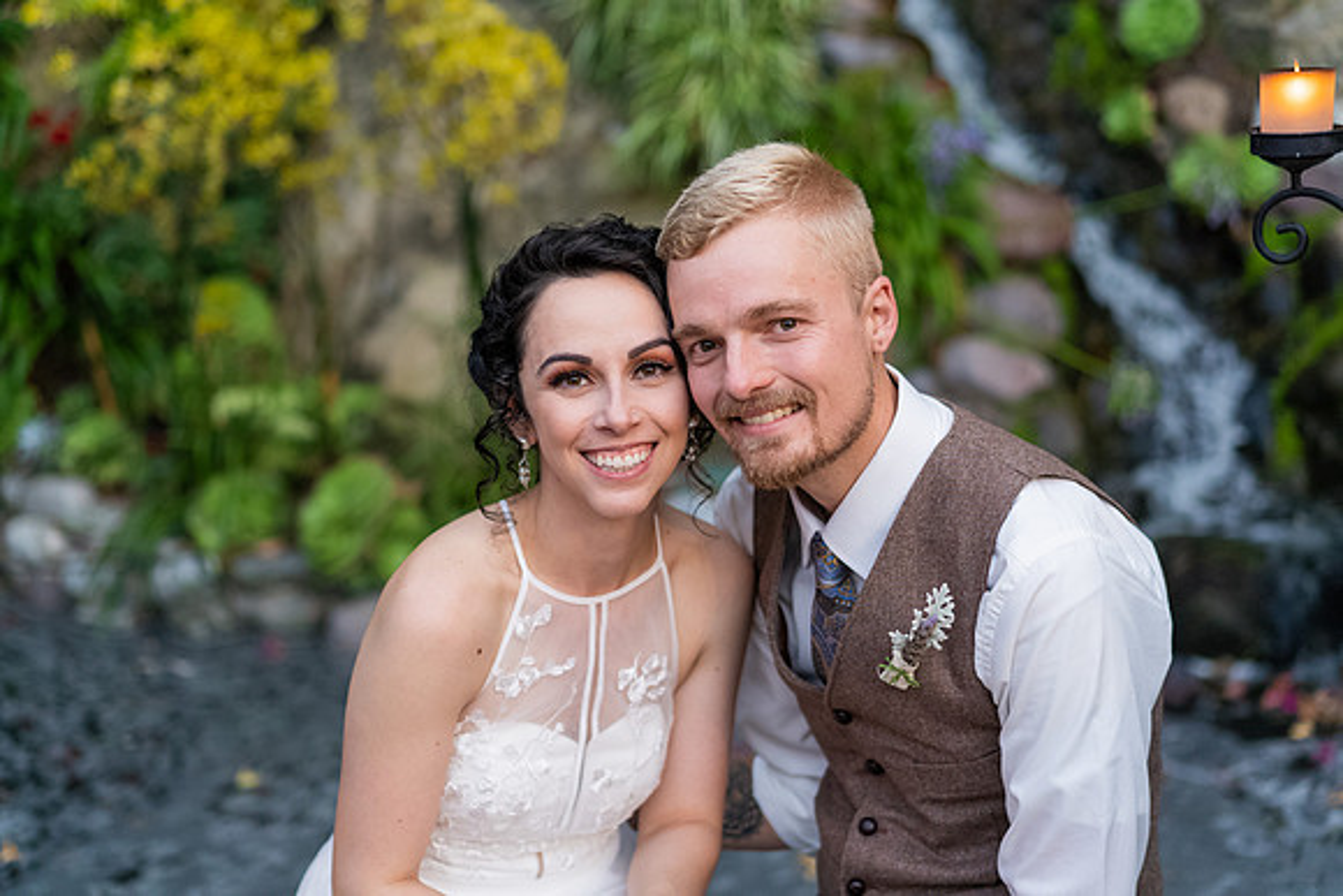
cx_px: 672
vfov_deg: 24.6
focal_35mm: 55
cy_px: 448
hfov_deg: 36.2
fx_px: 2052
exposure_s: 1/320
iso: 500
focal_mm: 55
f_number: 2.2
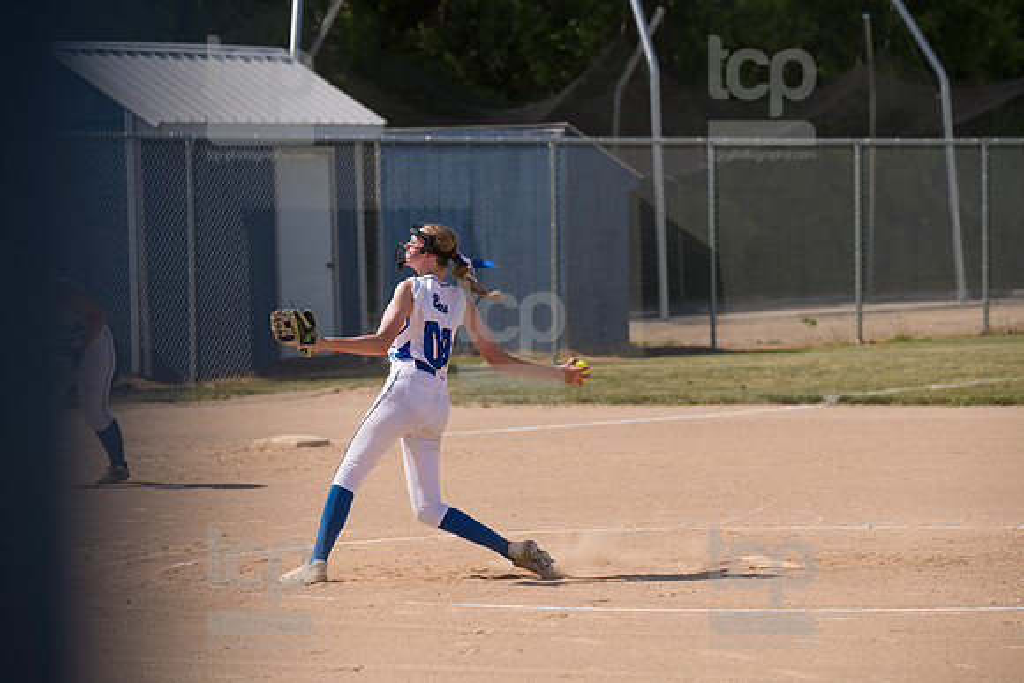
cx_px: 512
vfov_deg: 7.9
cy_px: 342
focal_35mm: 175
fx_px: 4979
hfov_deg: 11.7
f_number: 5.6
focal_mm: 175
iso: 200
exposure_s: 1/1600
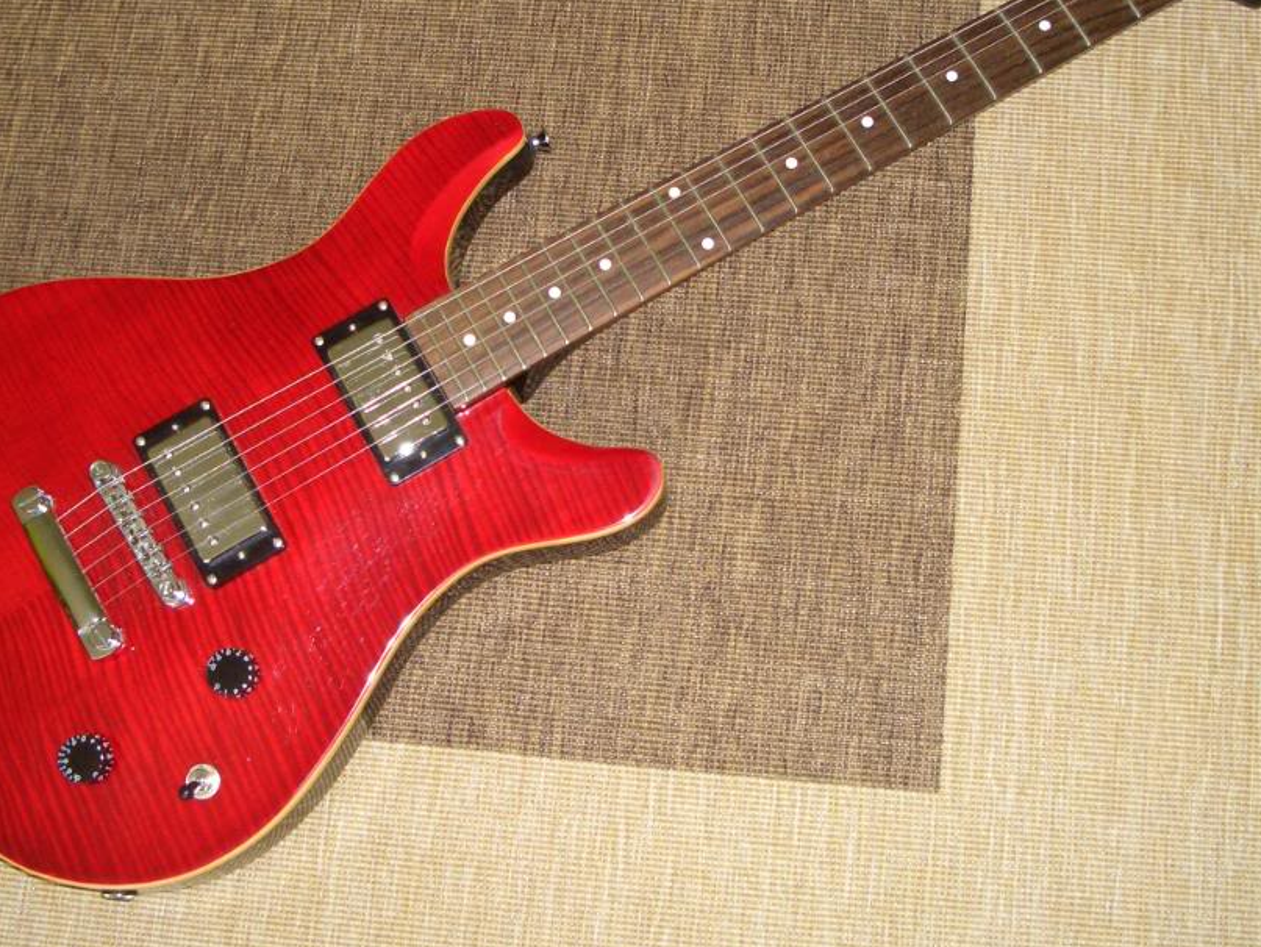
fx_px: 1895
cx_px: 622
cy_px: 388
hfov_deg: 36.8
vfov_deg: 28.0
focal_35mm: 52
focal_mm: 6.8
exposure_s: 1/60
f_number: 2.8
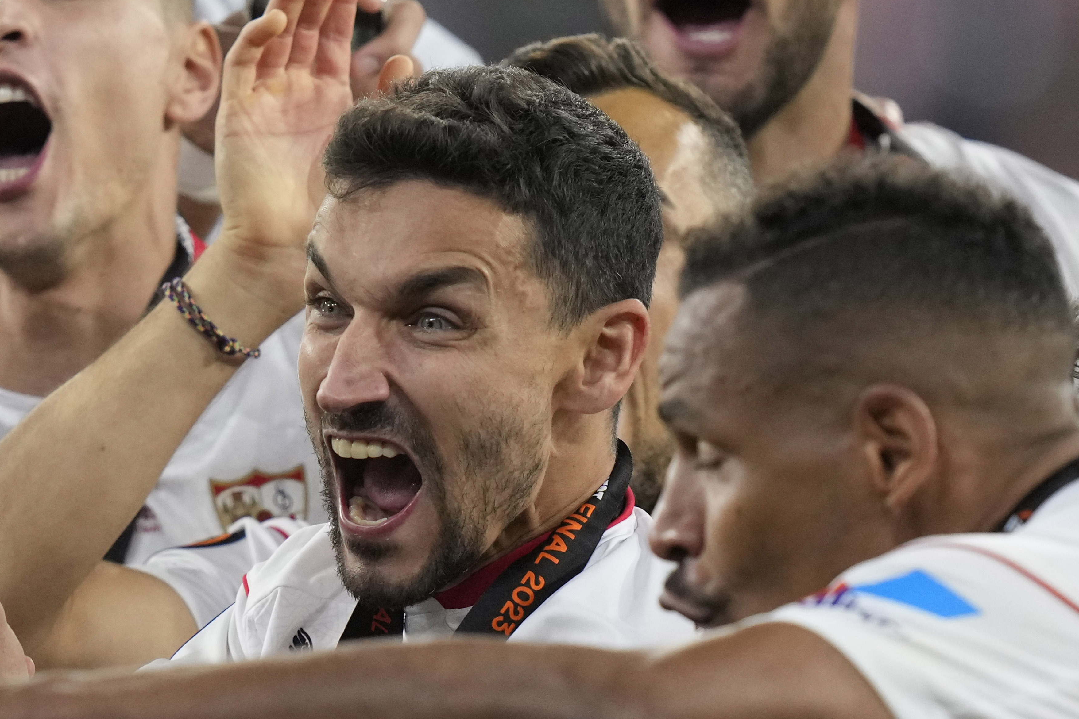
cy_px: 148
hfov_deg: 2.1
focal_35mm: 983
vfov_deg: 1.4
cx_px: -243
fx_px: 29460
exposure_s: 1/2000
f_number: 3.5
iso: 2500
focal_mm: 400
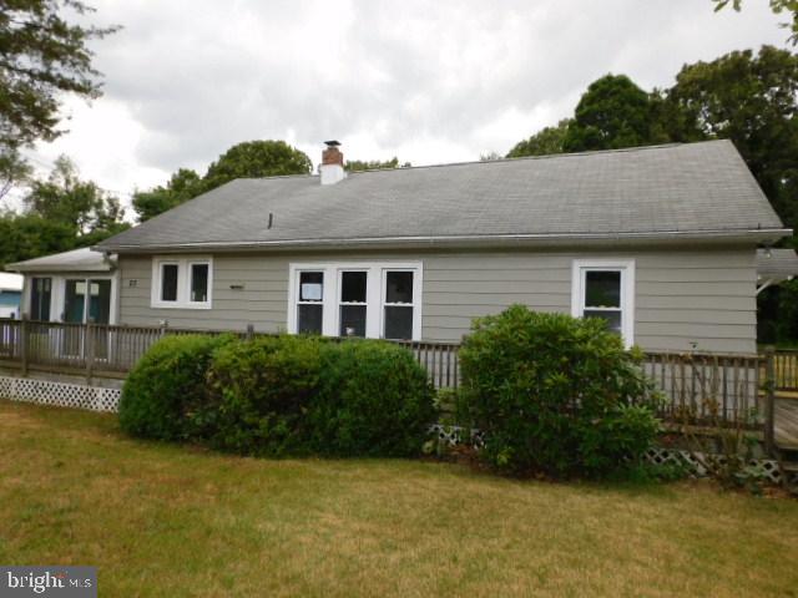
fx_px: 553
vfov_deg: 56.8
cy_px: 299
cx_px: 399
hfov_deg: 71.6
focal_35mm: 24
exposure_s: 1/400
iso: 125
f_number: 3.3
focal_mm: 4.3
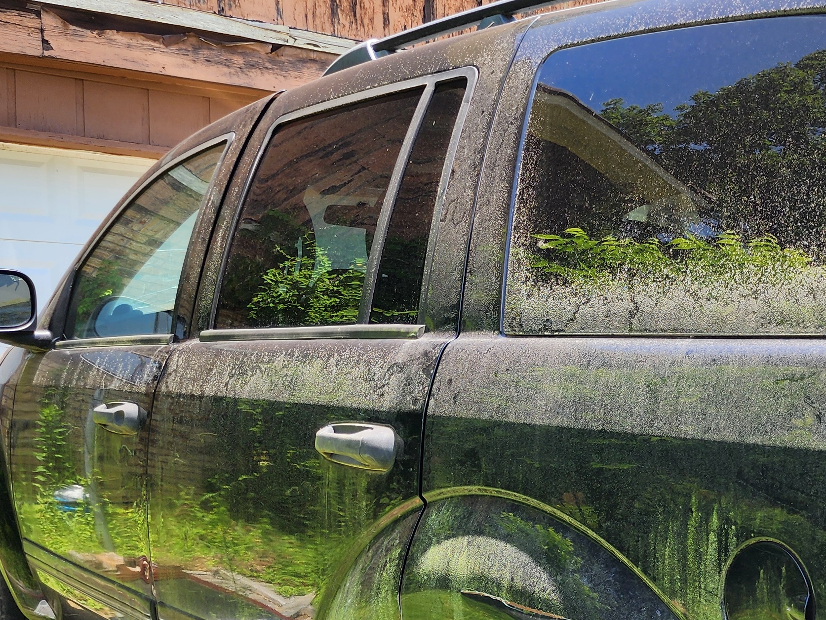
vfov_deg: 26.2
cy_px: 466
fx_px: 1312
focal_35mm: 55
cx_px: 726
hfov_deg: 33.3
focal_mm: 6.4
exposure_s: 1/295
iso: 12
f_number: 1.8
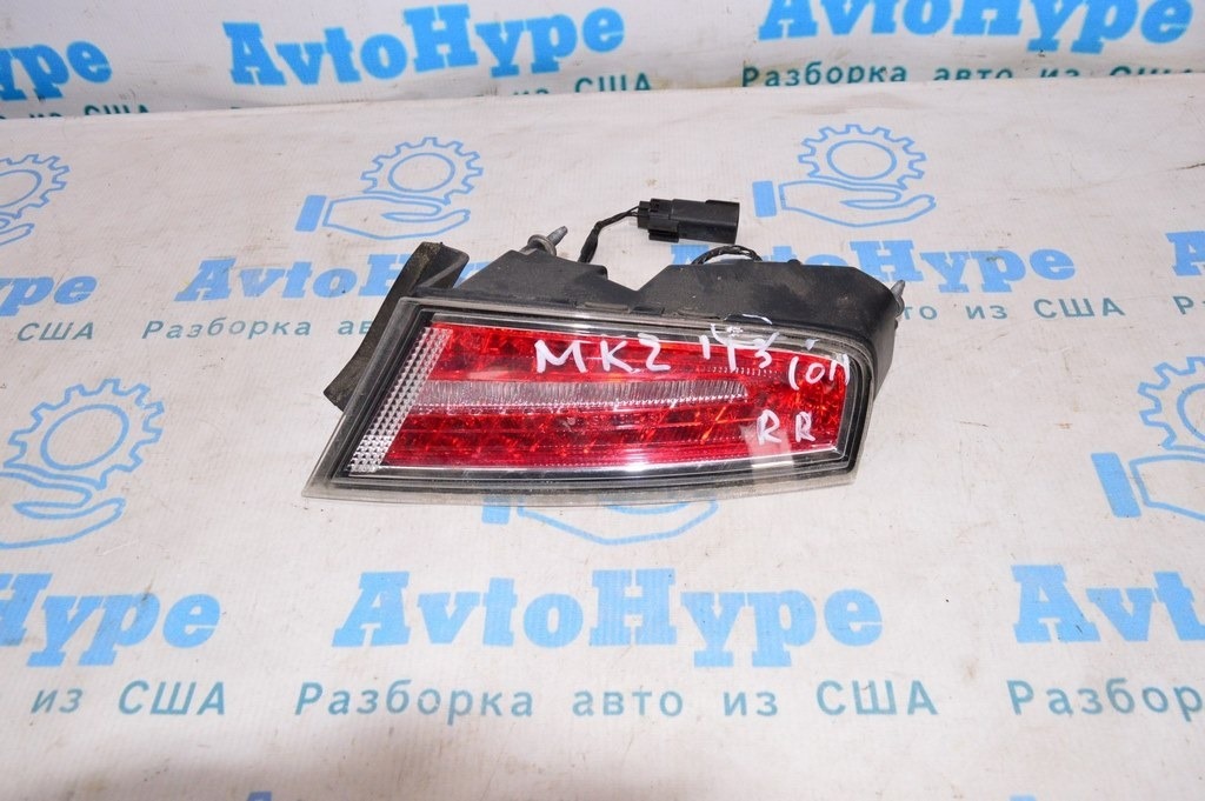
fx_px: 1003
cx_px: 602
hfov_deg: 62.0
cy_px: 400
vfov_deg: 43.5
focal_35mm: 30
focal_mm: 20
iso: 1600
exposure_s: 1/200
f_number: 8
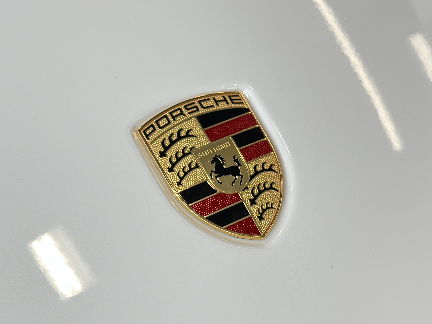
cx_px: 216
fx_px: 599
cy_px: 162
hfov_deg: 39.7
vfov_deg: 30.3
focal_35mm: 48
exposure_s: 1/121
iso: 100
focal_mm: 6.86
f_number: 1.78
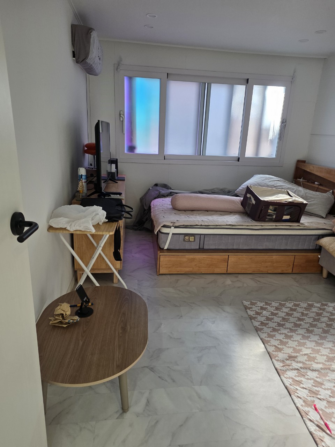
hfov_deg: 58.9
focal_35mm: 23
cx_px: 168
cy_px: 224
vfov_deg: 73.9
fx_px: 297
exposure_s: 1/120
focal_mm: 6.25
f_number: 1.7
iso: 125
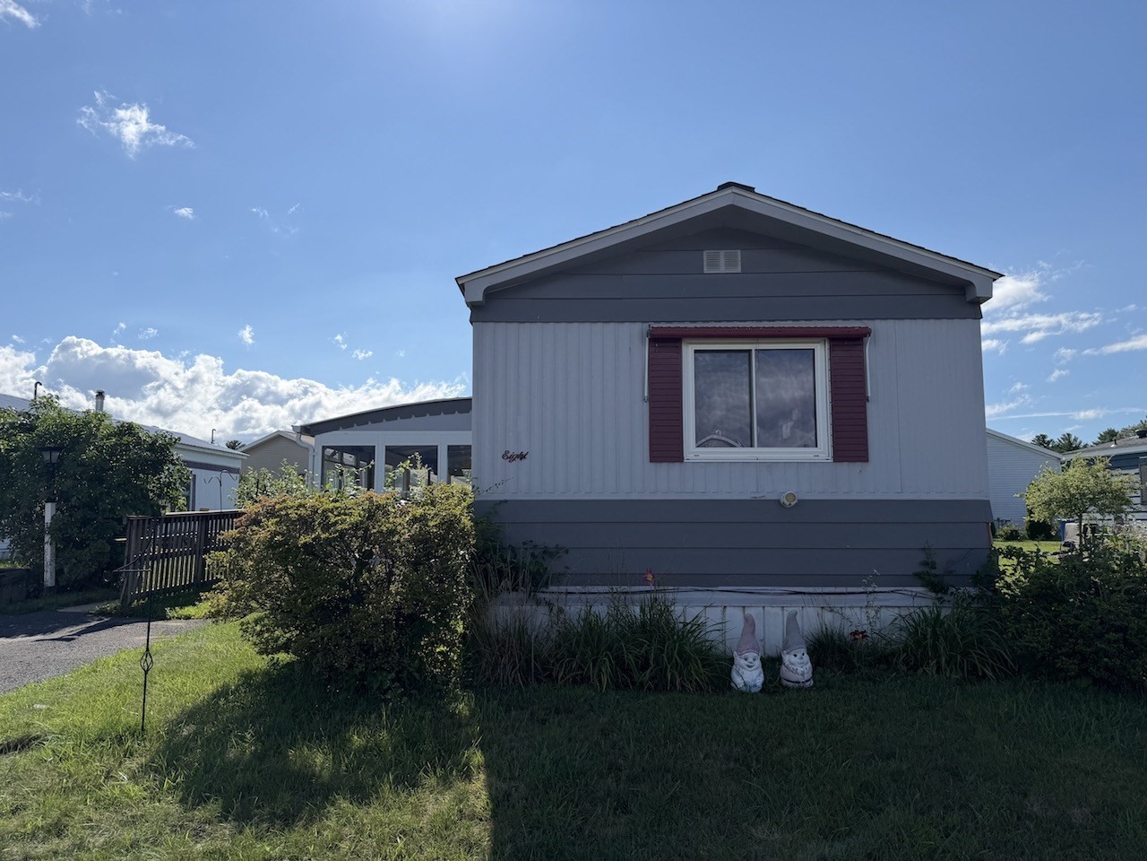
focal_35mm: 24
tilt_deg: +6.4
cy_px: 430
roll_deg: +0.5
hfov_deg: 71.6
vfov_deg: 56.8
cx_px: 574
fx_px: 795
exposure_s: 1/8130
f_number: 1.78
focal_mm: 6.76
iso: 80
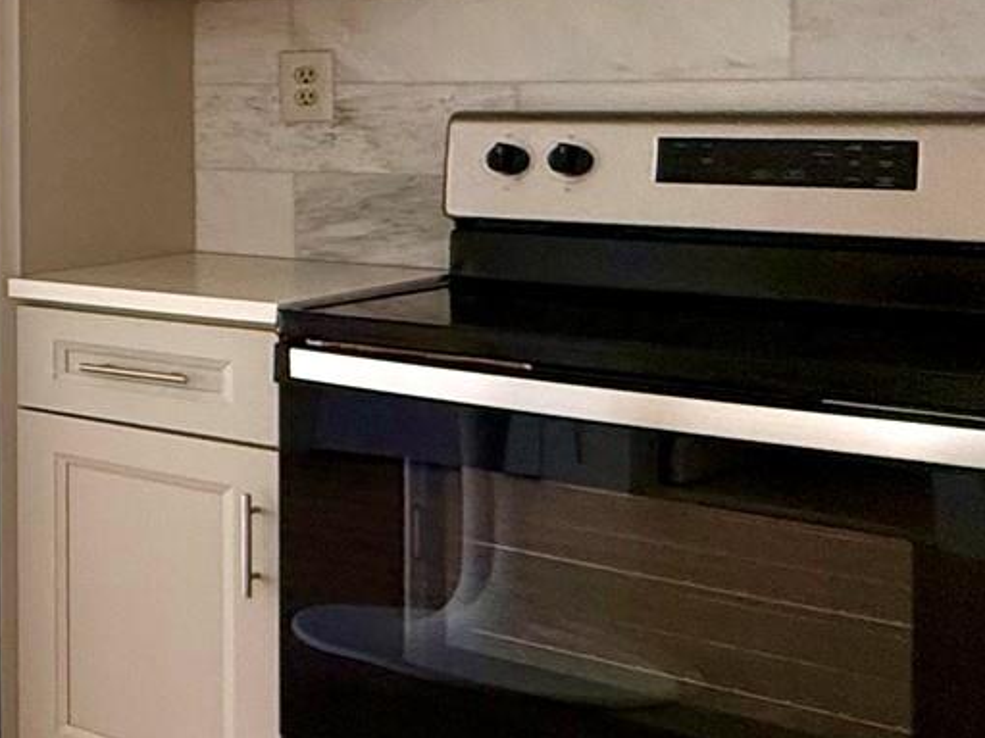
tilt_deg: +0.0
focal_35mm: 56
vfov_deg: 25.4
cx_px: -891
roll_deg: +1.0
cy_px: 96
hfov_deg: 20.4
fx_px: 1593
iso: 250
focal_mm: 2.22
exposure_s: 1/120
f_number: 2.2
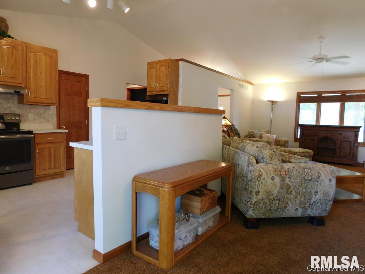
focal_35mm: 23
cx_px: 182
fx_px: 243
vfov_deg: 58.9
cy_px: 137
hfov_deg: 73.9
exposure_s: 1/30
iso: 220
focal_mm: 4
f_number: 3
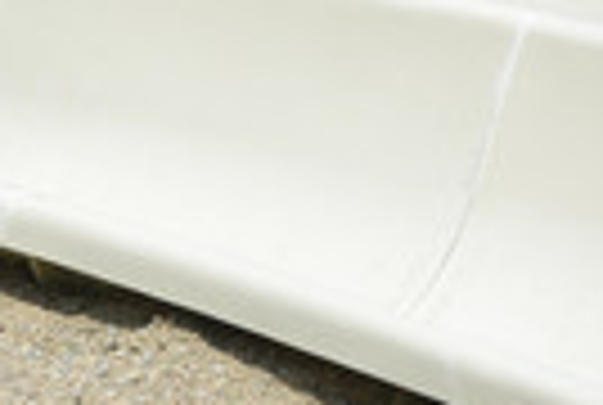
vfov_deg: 2.4
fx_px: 9737
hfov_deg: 3.5
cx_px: -252
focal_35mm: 580
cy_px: 169
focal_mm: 195
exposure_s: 1/1250
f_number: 6.3
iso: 500
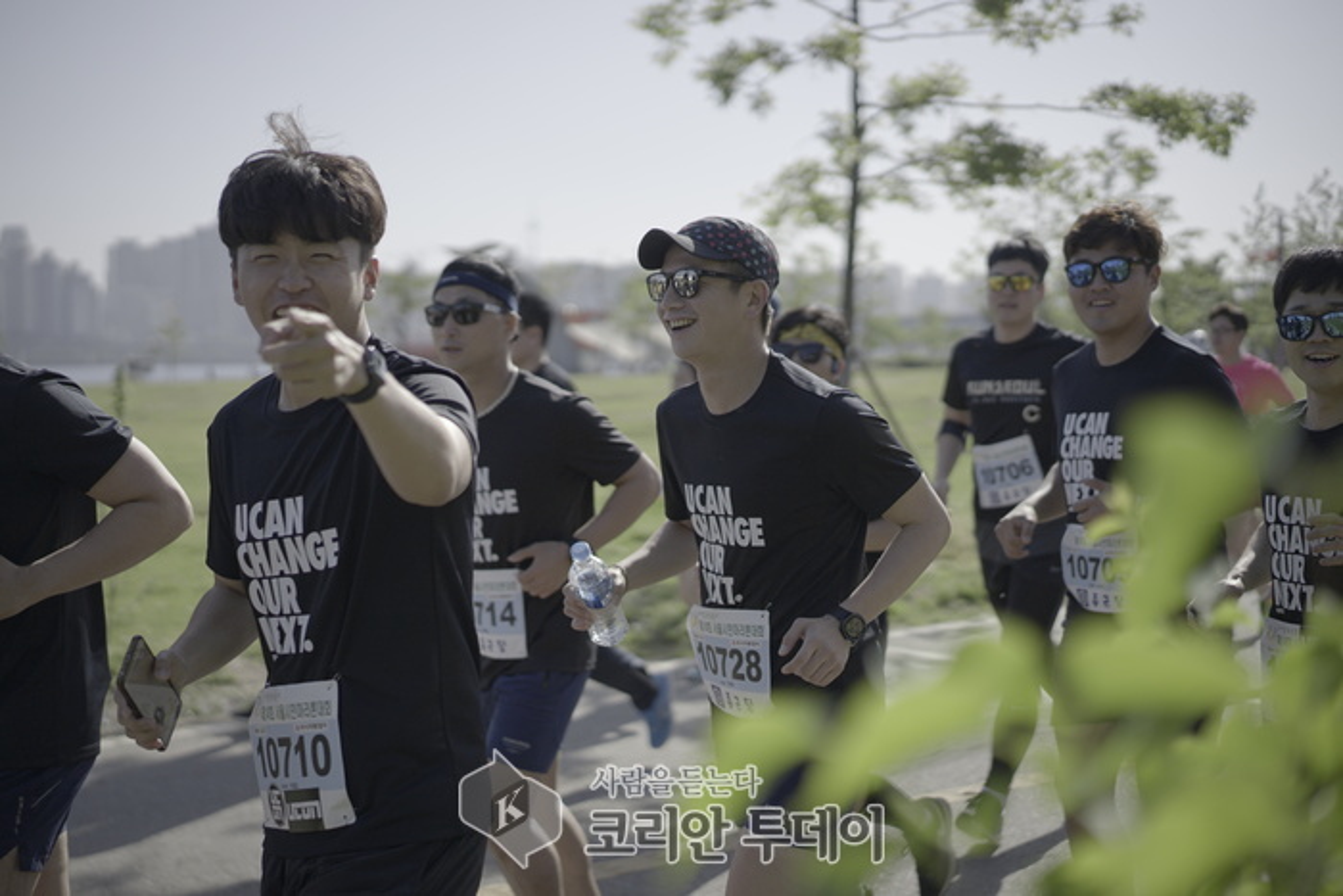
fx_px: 2052
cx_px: 672
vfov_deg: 24.6
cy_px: 448
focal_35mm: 55
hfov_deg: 36.2
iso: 800
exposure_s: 1/8000
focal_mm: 55
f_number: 2
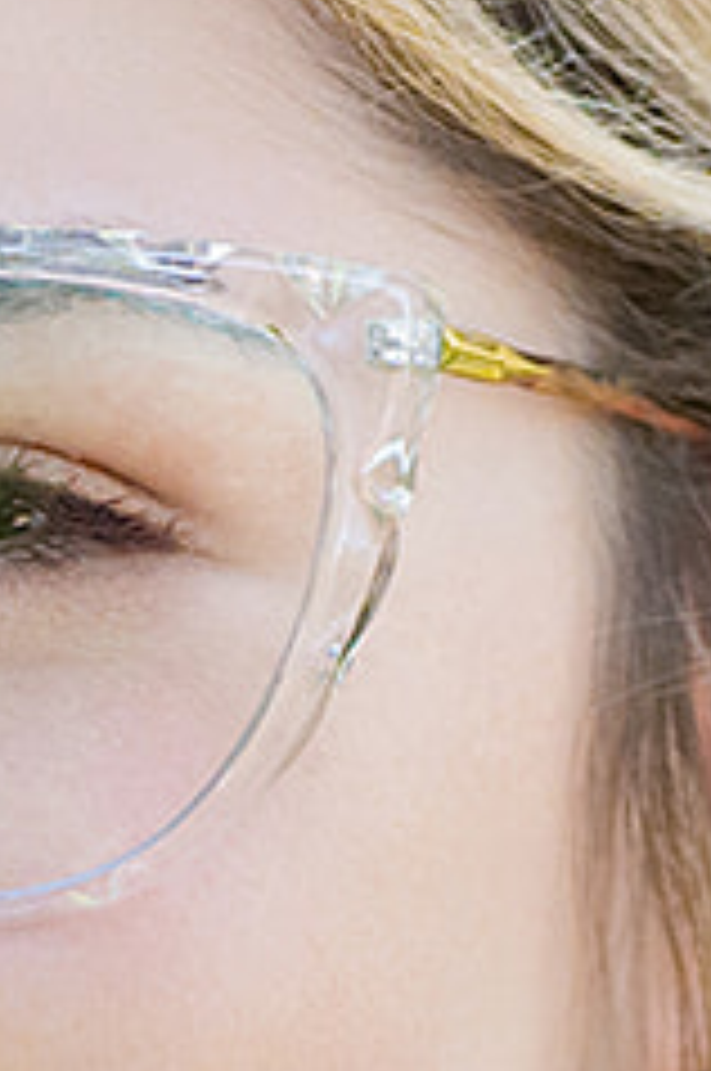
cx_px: -322
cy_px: 1152
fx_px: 35829
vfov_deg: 1.7
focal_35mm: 1206
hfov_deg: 1.1
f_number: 3.2
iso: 1000
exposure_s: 1/640
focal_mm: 119.2
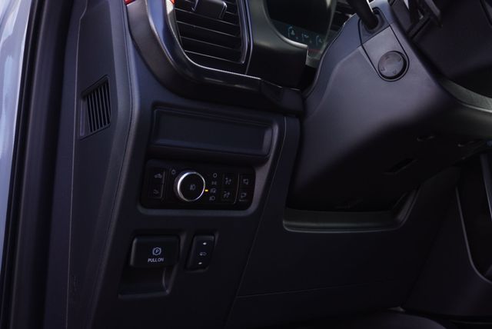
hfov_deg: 55.1
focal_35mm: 34
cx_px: 246
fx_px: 472
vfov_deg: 38.4
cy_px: 164
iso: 250
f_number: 4
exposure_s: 1/160
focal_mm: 23
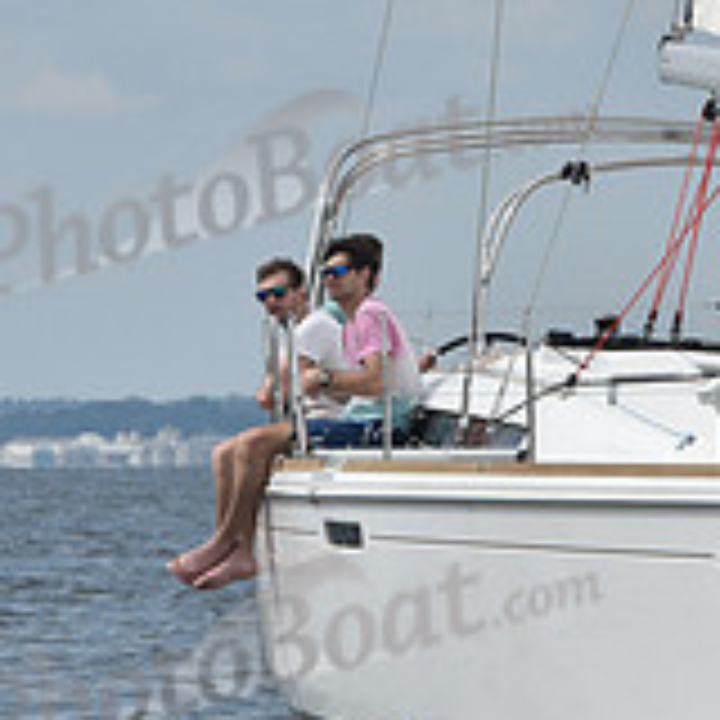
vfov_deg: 3.0
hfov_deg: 3.0
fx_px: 13743
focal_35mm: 584
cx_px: 837
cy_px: 353
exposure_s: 1/1250
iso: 320
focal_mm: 190
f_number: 10
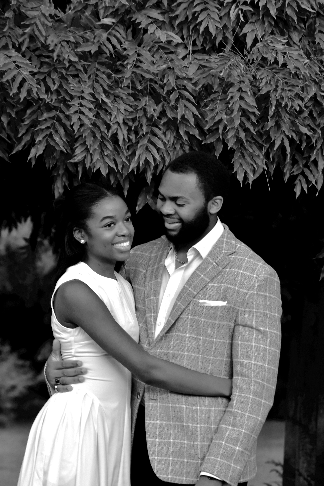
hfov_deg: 5.7
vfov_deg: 8.6
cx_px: 162
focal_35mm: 240
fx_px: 3240
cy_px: 243
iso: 800
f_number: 9
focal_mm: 160
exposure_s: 1/125
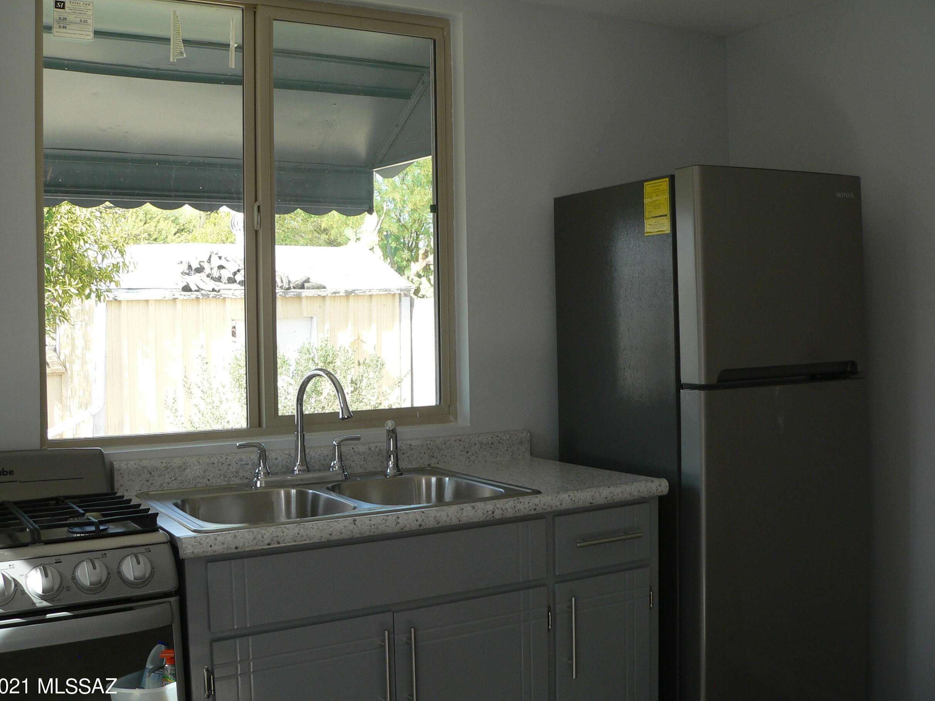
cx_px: 463
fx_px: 1026
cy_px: 344
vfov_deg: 37.7
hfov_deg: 49.0
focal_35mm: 38
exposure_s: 1/60
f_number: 2.8
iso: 80
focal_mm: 6
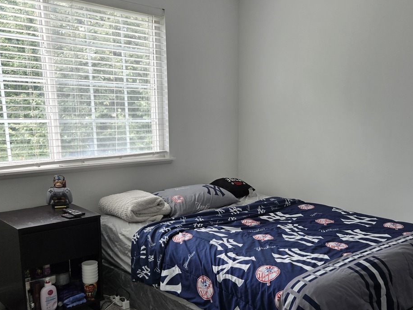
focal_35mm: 36
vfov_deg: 39.2
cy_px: 204
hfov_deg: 50.8
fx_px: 430
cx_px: 259
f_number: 1.8
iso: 64
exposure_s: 1/120
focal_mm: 5.4
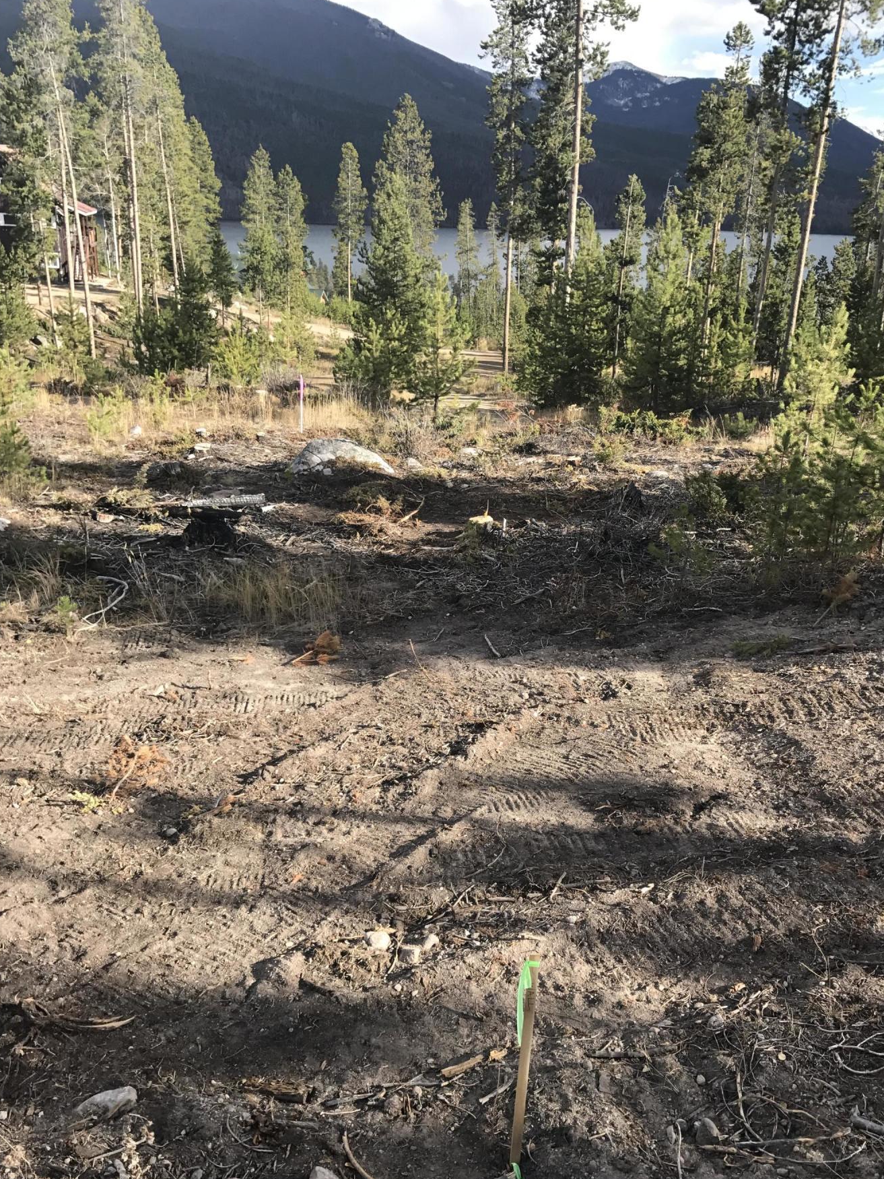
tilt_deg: -22.3
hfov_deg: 44.1
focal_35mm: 32
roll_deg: -2.0
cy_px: 665
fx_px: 1089
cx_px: 485
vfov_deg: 56.6
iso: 20
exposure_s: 1/742
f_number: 1.8
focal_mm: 3.99
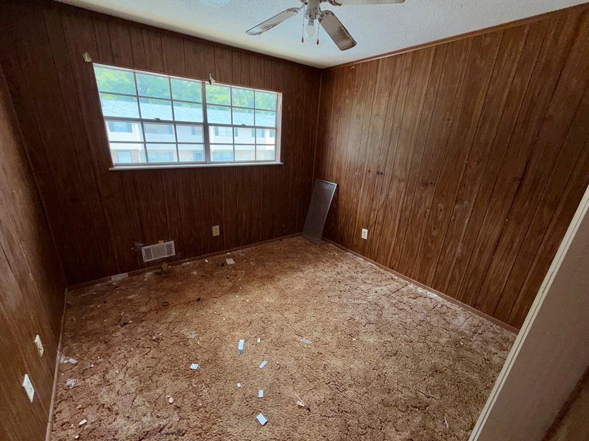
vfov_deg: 81.7
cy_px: 228
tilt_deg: -20.4
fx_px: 255
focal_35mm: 15
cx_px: 287
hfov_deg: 98.2
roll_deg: -2.1
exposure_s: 1/120
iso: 32
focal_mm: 2.22
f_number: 2.2
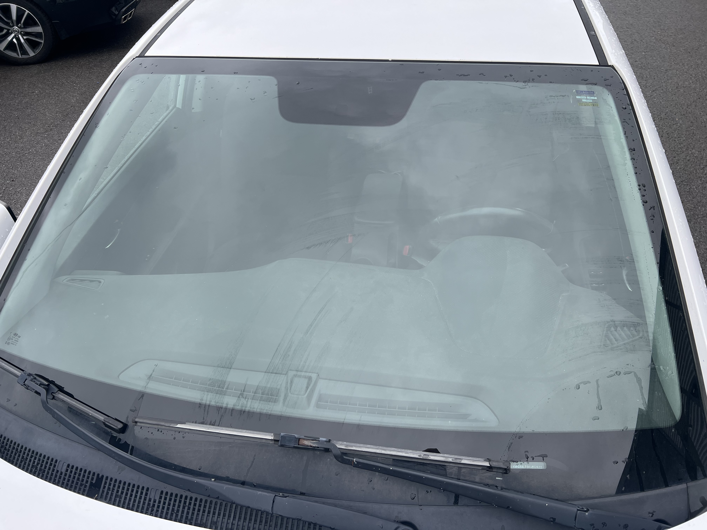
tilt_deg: -40.0
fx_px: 531
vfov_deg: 53.1
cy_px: 265
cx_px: 354
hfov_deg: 67.3
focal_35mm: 26
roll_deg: +0.8
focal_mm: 5.7
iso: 50
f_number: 1.5
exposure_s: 1/763
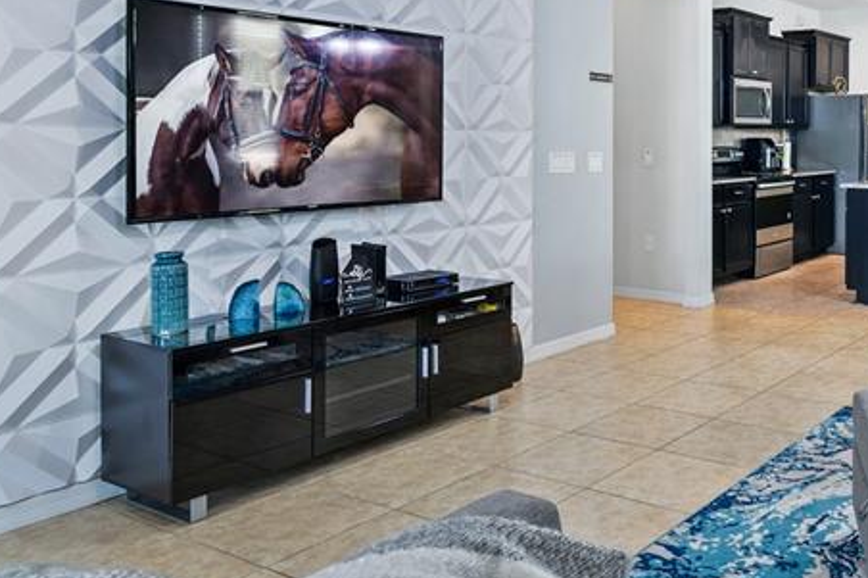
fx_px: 819
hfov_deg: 50.9
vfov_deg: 37.8
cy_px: 140
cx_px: 741
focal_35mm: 34
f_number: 8
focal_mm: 10
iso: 100
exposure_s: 1/1.25
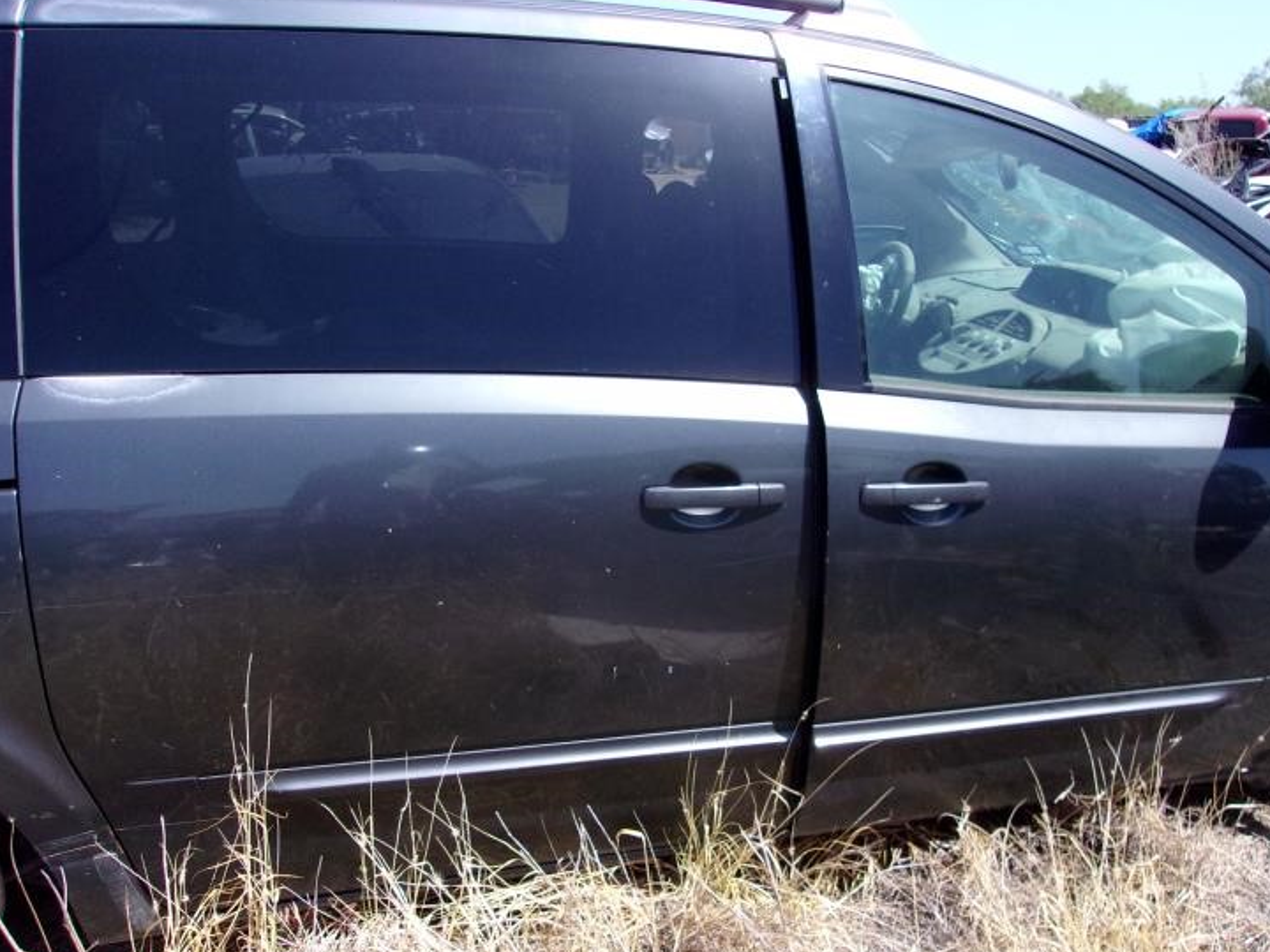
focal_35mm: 30
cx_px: 688
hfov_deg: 59.9
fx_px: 1101
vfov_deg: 46.8
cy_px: 460
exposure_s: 1/125
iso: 200
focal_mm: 4.9
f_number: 10.4
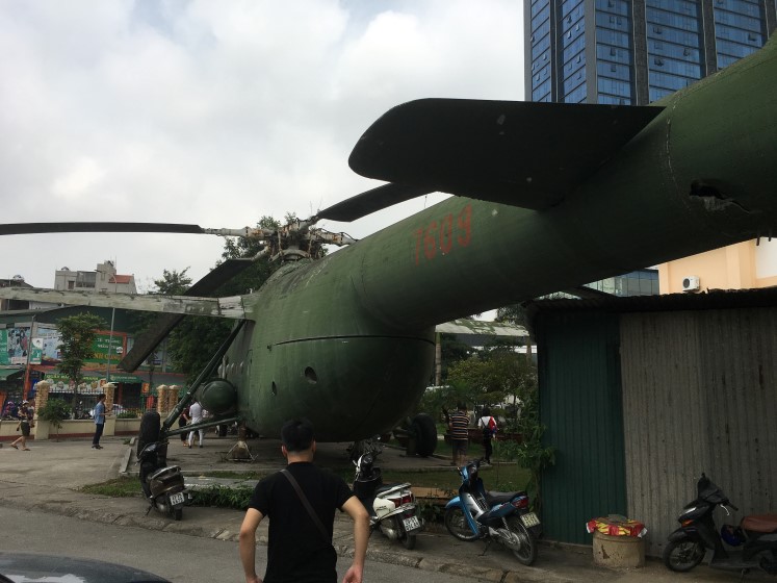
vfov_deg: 48.2
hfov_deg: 61.7
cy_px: 292
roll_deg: -1.2
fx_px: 651
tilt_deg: +10.1
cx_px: 388
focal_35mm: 29
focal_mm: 4.15
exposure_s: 1/2198
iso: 25
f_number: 2.2
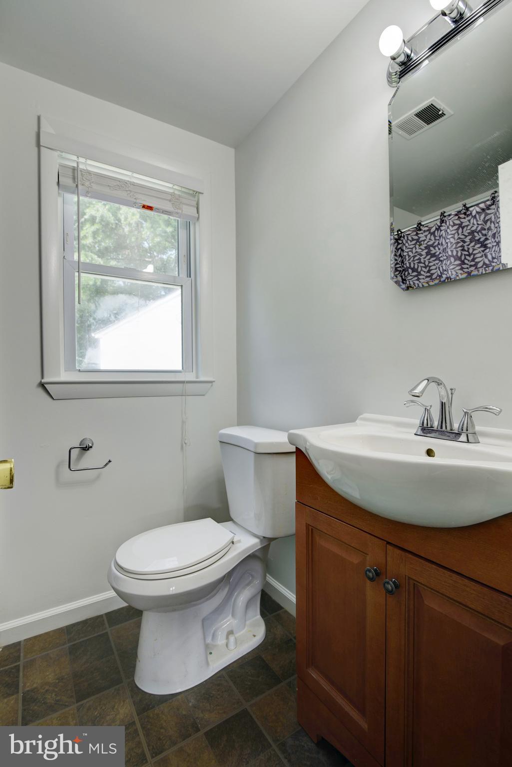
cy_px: 384
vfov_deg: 96.7
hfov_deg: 73.8
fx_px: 341
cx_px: 256
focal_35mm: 16
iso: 200
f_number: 5.6
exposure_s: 1/50
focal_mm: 16
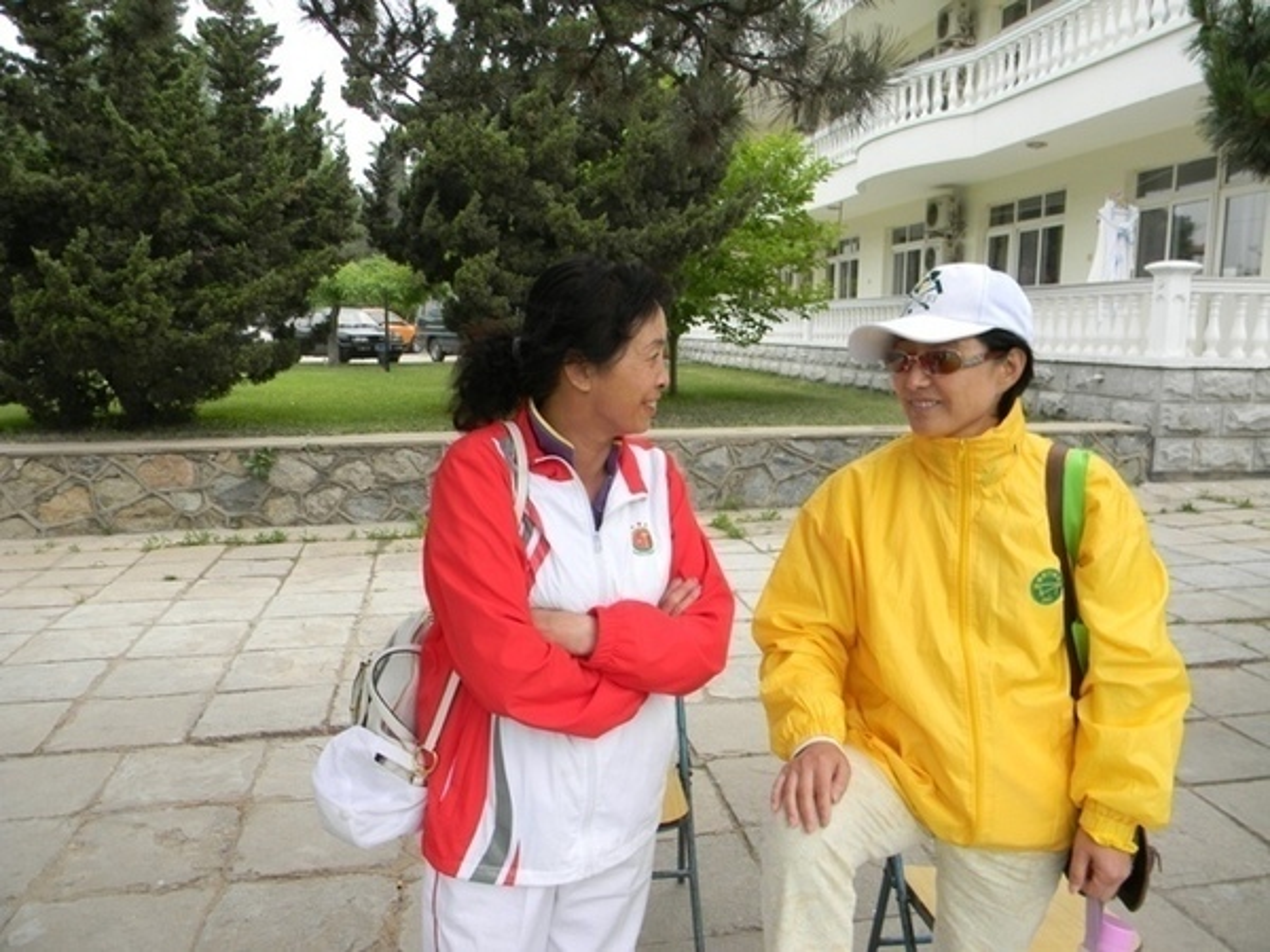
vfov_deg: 49.7
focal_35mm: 28
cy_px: 476
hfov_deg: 63.4
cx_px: 635
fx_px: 1027
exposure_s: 1/41.1
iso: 80
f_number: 3.5
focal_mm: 5
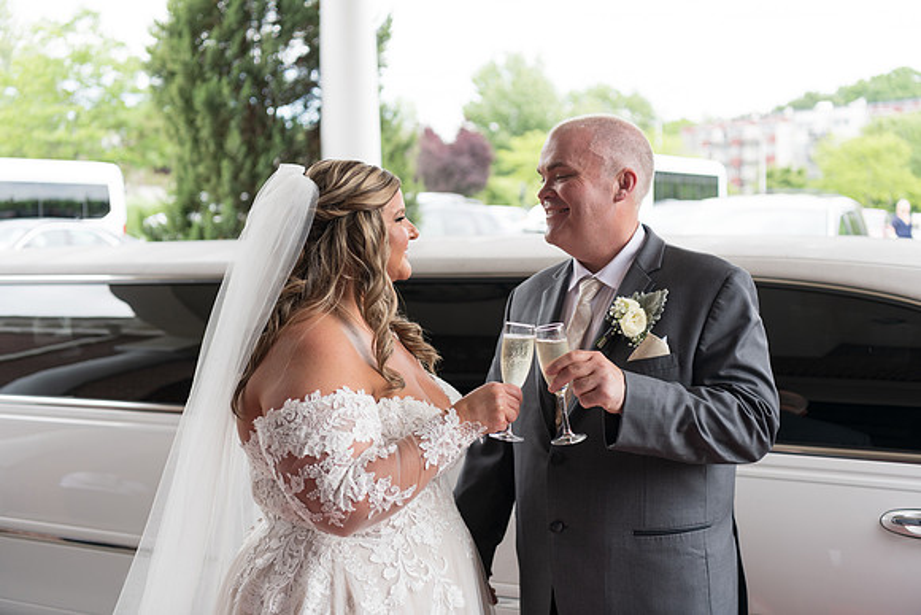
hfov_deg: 41.1
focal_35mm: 48
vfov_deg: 28.1
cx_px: 460
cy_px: 308
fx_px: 1228
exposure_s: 1/200
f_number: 2.8
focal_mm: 48
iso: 64
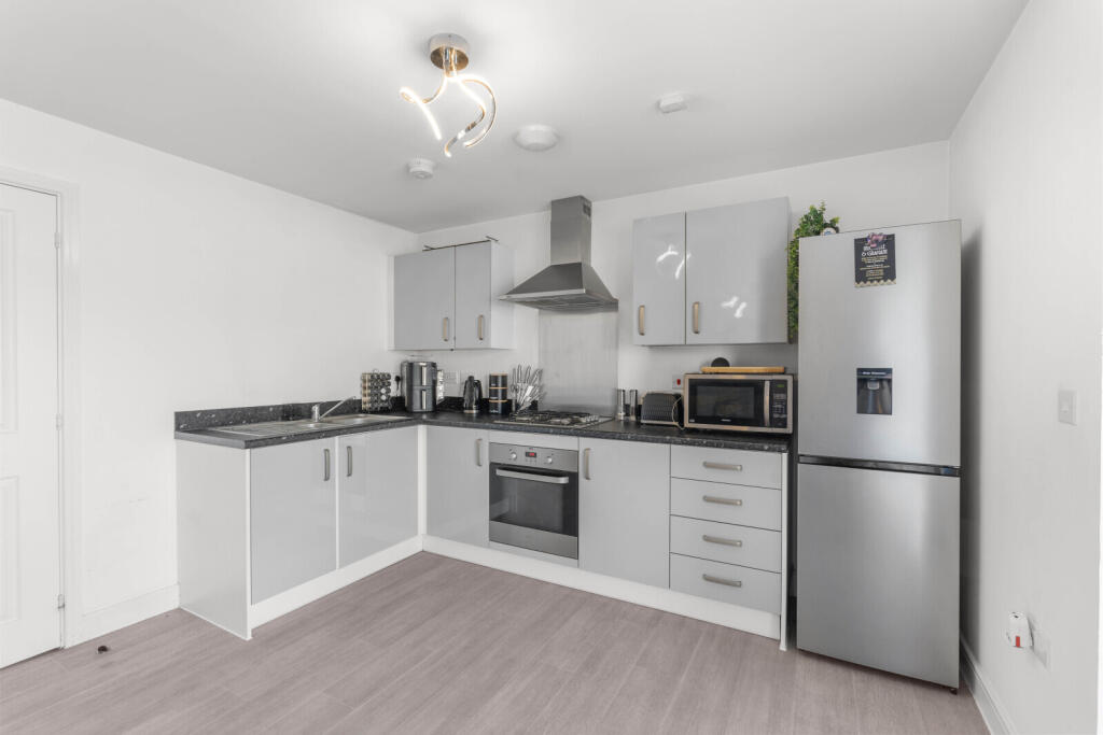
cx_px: 552
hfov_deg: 96.7
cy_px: 368
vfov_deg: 73.8
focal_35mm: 16
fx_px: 490
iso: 320
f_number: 8
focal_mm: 16
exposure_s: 1/1.25
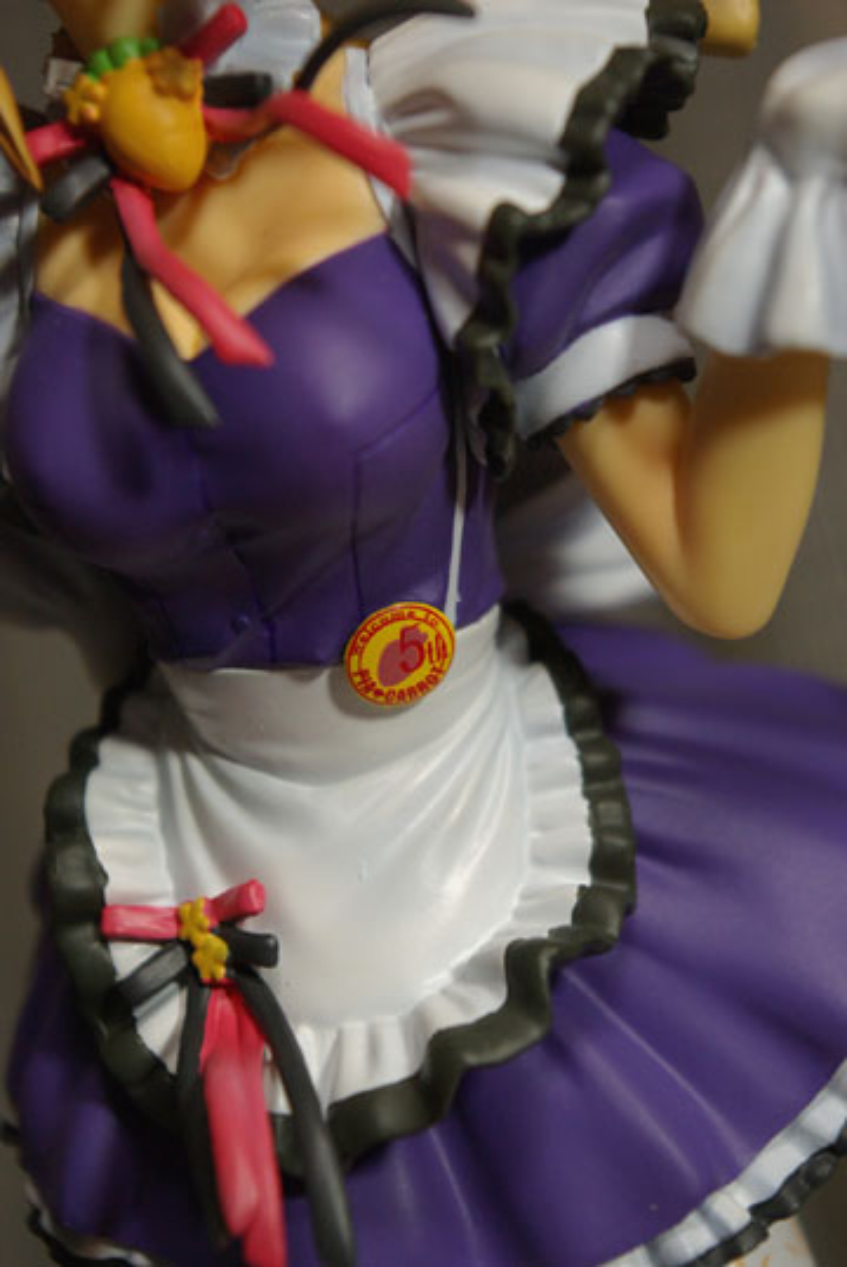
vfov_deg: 24.6
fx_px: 2908
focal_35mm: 82
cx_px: 424
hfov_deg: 16.6
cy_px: 634
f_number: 8
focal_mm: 55
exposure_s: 1/30
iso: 800
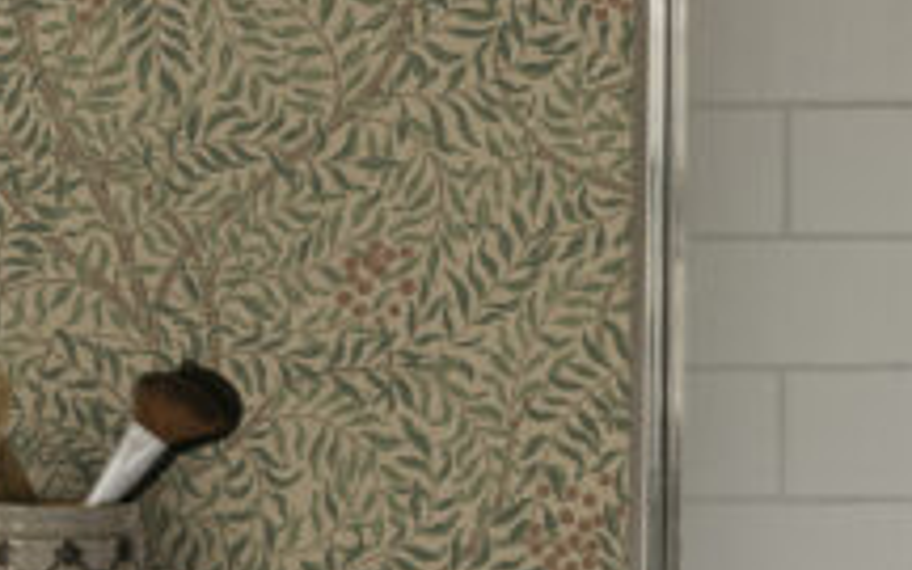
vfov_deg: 7.0
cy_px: 399
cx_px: -236
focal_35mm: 188
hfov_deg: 10.9
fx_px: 4673
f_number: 5.6
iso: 640
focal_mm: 57
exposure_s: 1/30
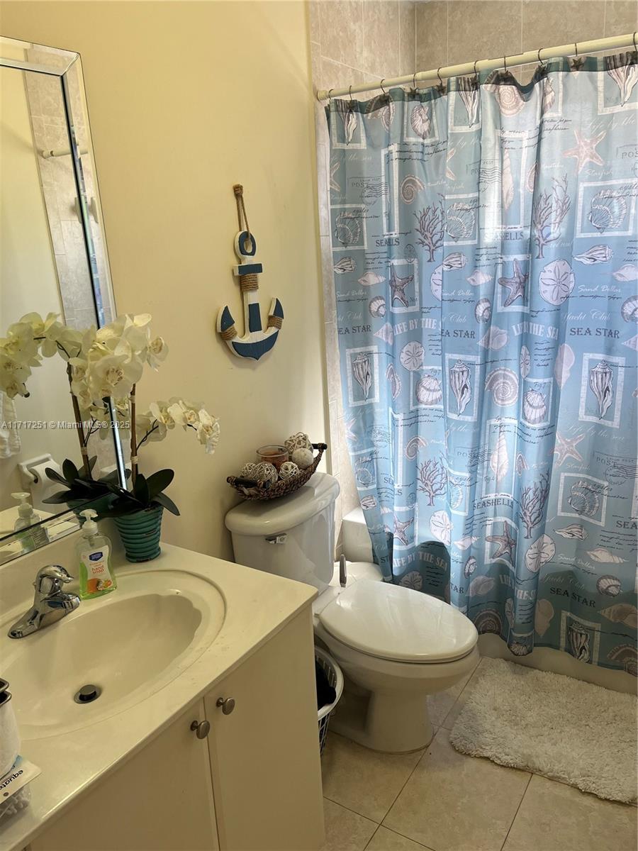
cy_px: 426
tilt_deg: -17.1
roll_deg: +2.7
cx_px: 319
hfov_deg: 53.1
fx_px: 639
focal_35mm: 26
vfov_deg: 67.3
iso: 80
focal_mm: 5.1
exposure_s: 1/120
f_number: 1.6
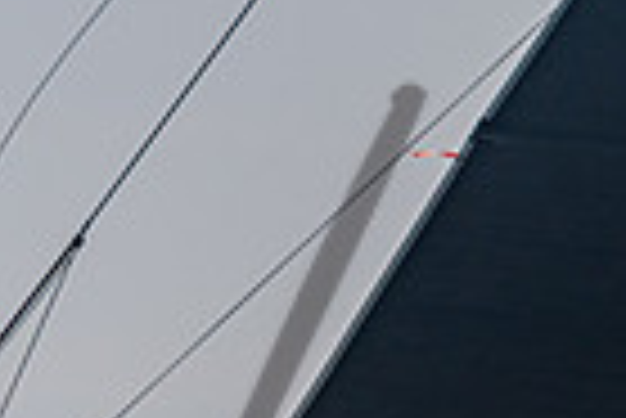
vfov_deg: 1.5
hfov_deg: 2.3
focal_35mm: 900
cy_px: 596
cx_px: 446
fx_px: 15666
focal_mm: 210
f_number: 8
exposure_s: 1/1600
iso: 400
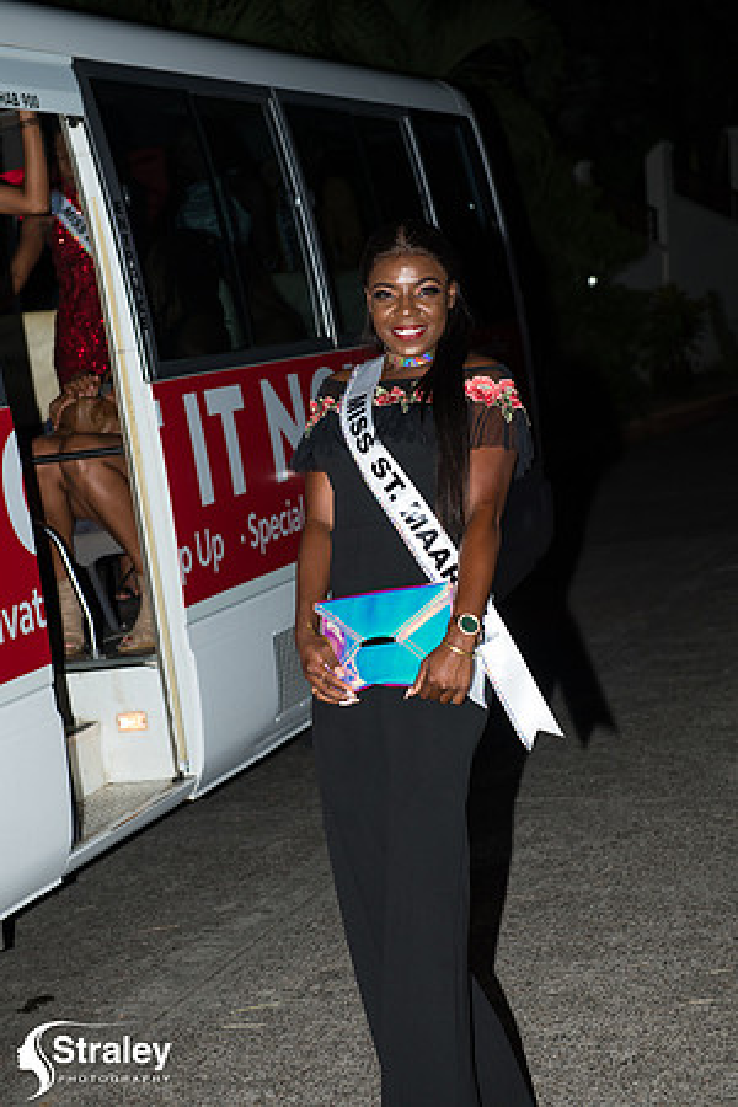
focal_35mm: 70
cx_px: 369
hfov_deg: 19.5
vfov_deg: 28.8
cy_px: 554
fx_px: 2152
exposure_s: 1/100
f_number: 5.6
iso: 400
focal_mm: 70
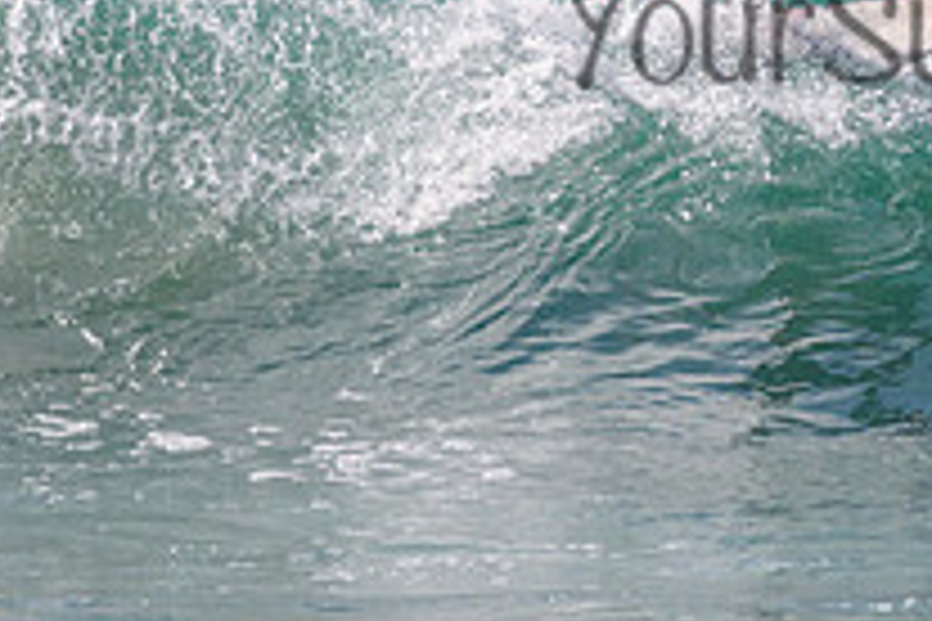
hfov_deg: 0.9
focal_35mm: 2243
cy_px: -20
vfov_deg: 0.6
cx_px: 1022
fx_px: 58064
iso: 1000
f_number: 11
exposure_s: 1/2000
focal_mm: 800
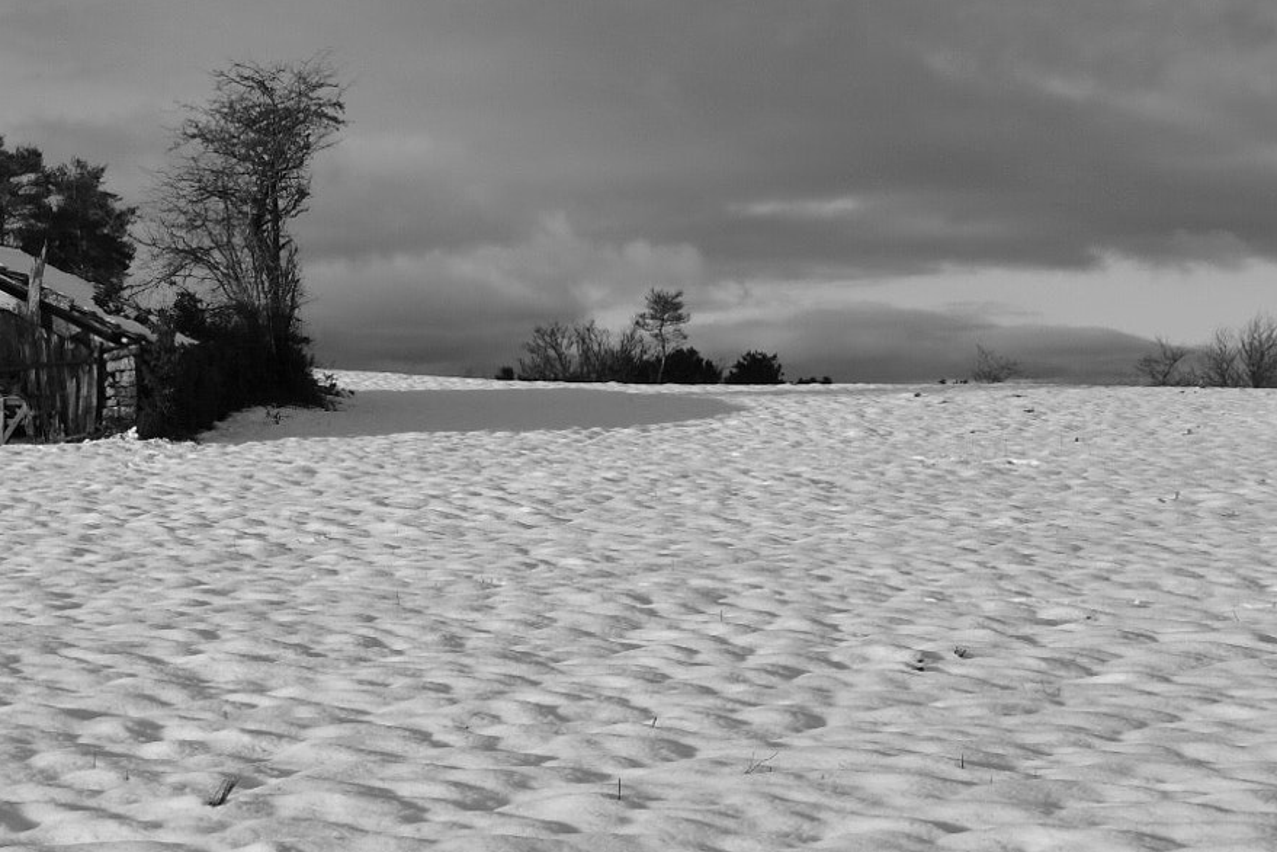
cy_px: 719
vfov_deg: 18.9
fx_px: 2518
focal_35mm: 71
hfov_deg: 28.2
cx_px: 394
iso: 640
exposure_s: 1/800
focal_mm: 26
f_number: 14
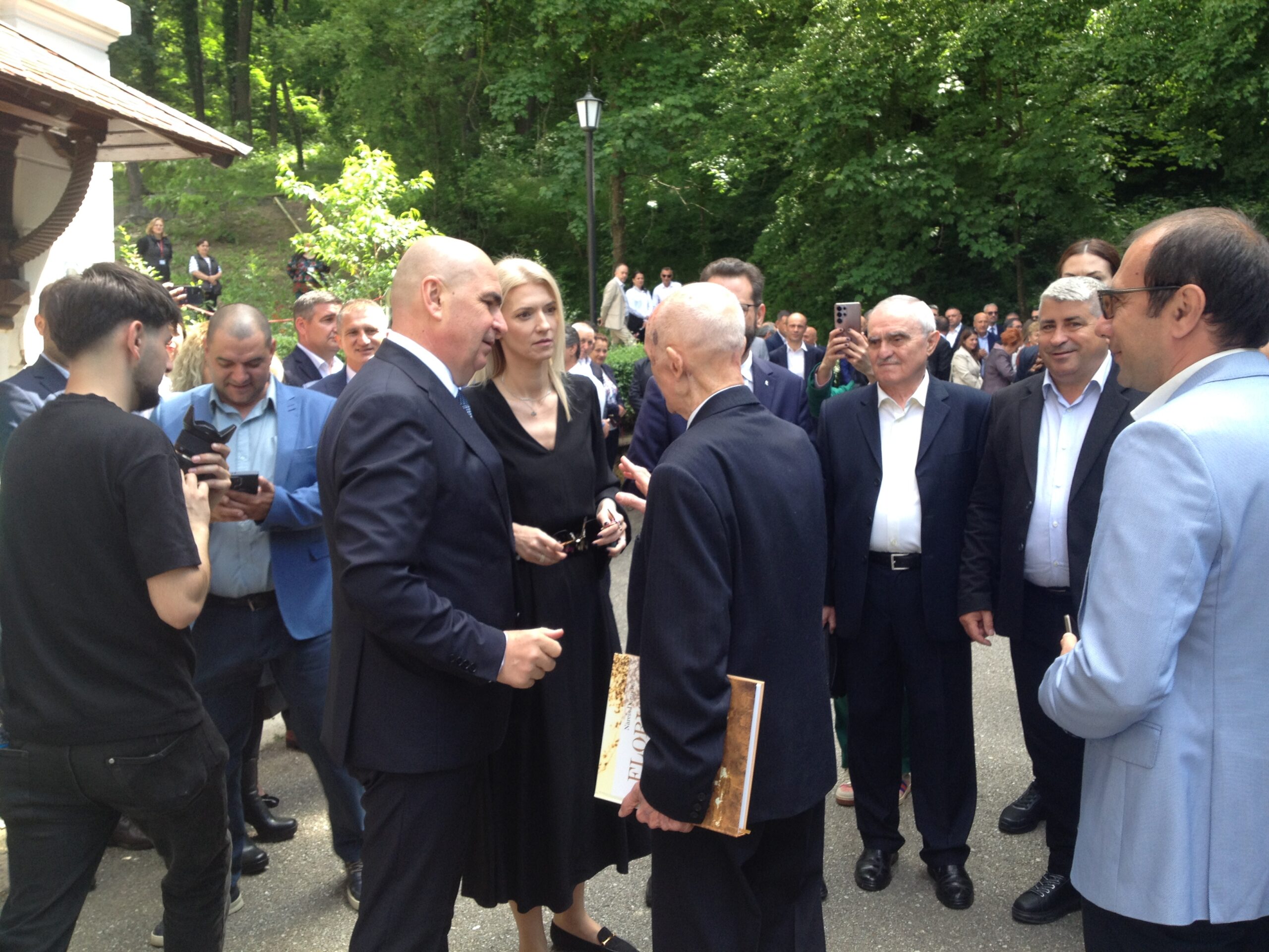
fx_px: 1283
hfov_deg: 52.6
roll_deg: +1.3
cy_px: 476
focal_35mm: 35
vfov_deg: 40.7
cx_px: 634
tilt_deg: -13.4
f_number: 2.4
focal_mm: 4.28
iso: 50
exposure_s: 1/150
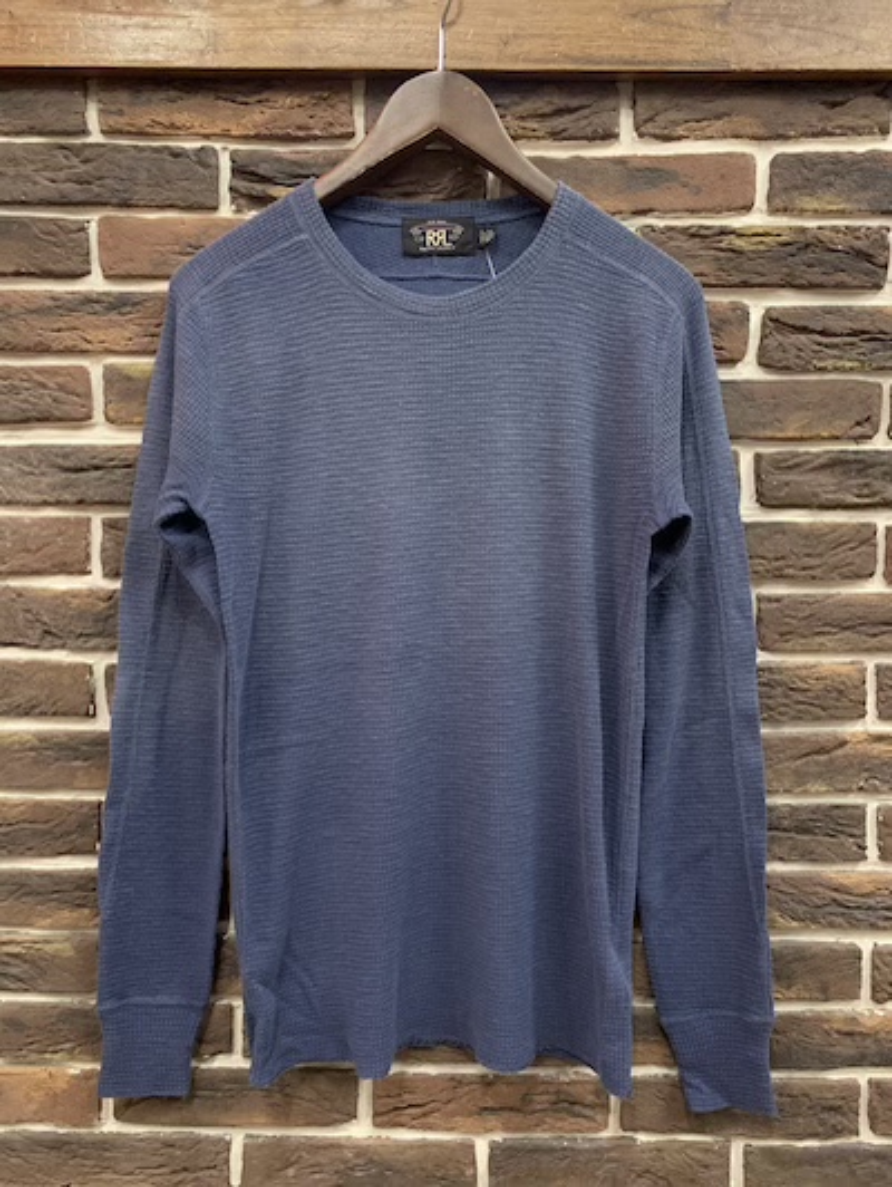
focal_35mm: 26
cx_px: 446
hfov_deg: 53.1
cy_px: 594
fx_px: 892
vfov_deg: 67.3
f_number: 1.8
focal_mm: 4.25
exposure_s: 1/30
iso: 640
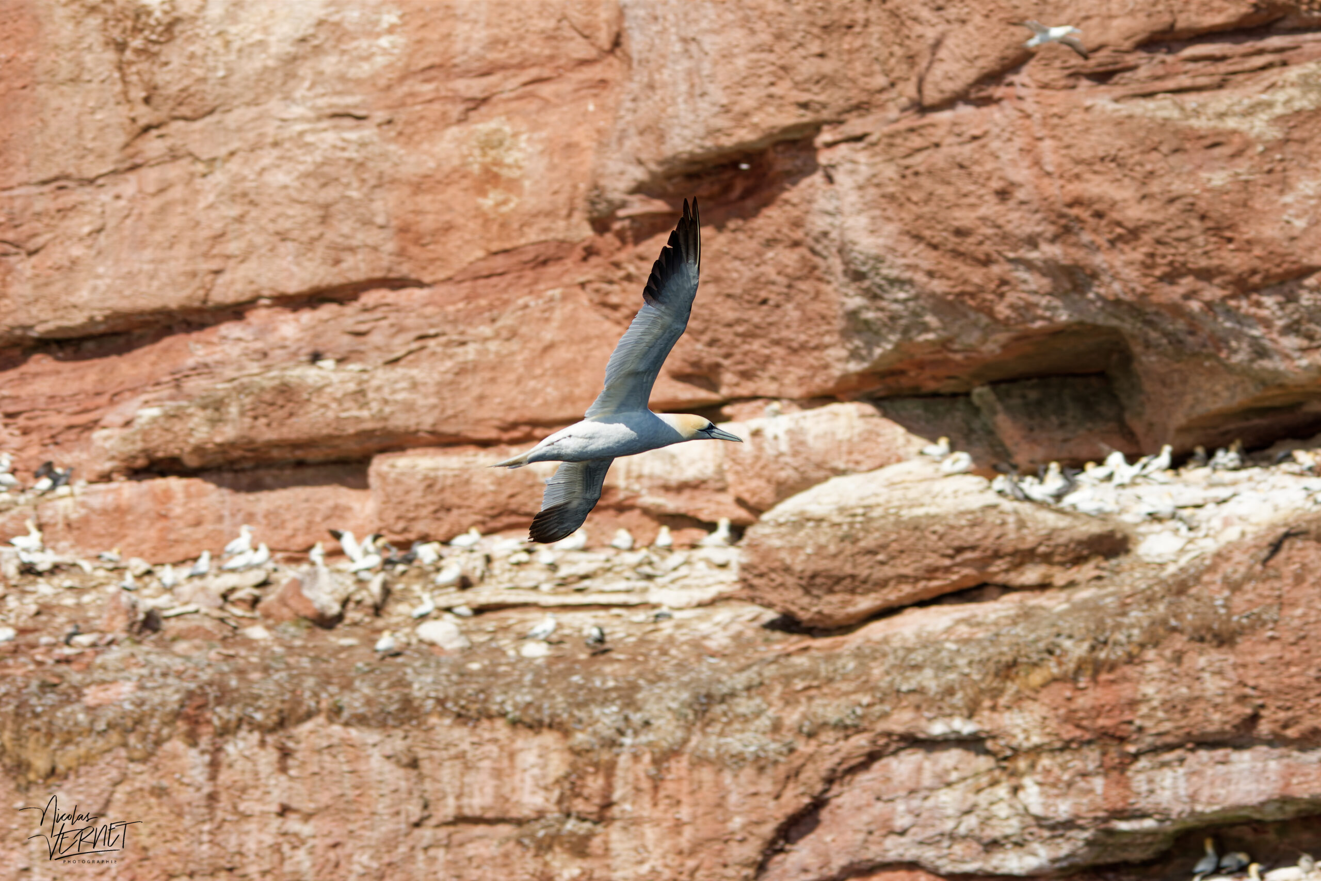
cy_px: 440
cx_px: 660
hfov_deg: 9.1
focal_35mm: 225
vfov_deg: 6.1
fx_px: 8256
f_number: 8
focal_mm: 150
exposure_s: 1/1000
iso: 280
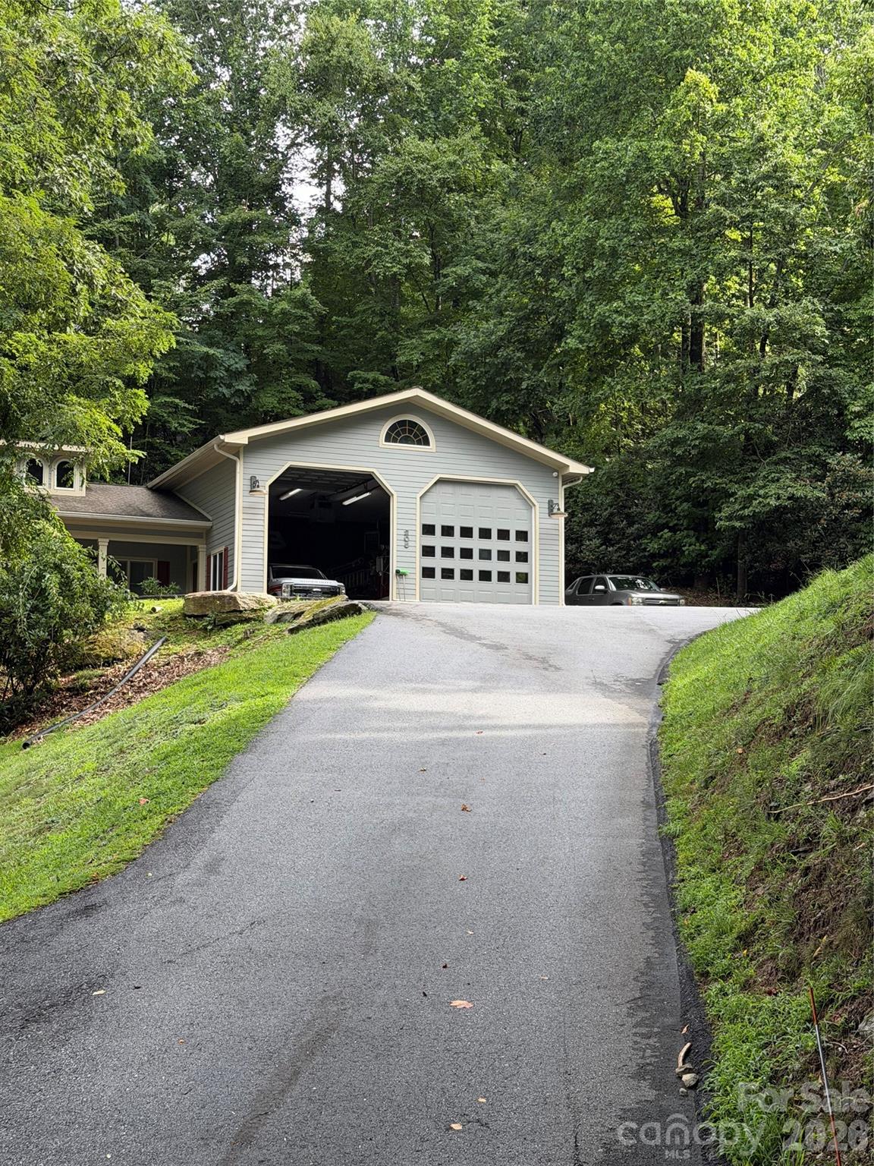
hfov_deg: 30.3
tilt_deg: +6.1
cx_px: 437
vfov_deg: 39.7
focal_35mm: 48
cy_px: 583
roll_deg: +0.1
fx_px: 1616
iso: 80
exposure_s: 1/493
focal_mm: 6.76
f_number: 1.78
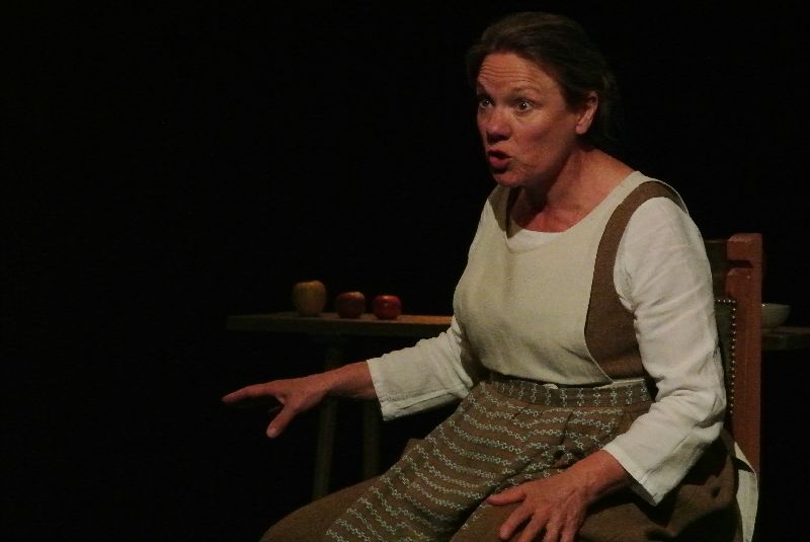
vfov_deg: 6.9
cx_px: 405
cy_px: 271
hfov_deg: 10.3
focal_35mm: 200
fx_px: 4504
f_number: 10
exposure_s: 1/100
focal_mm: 74.3
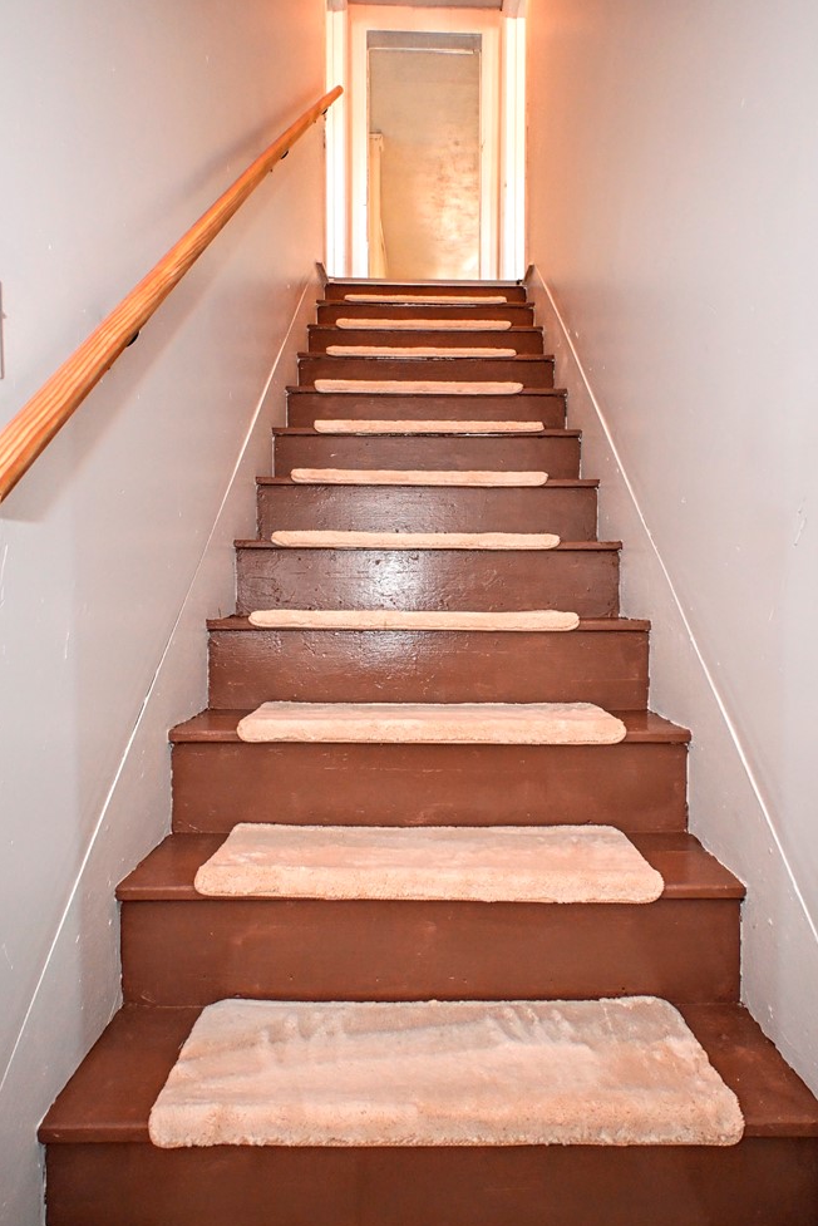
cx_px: 429
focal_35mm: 20
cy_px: 599
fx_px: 681
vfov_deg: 83.9
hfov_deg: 61.9
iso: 3200
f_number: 4
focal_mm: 12
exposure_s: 1/60
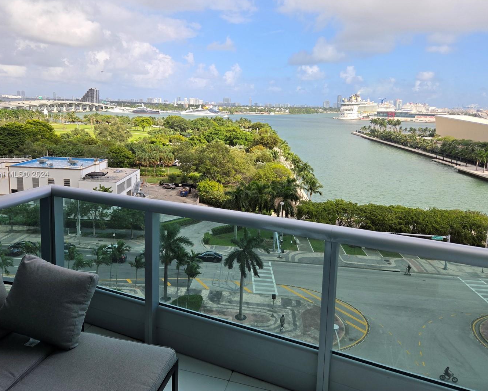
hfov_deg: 64.0
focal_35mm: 27
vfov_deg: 53.1
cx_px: 225
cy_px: 175
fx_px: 390
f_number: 1.8
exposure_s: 1/2921
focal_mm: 5.4
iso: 50
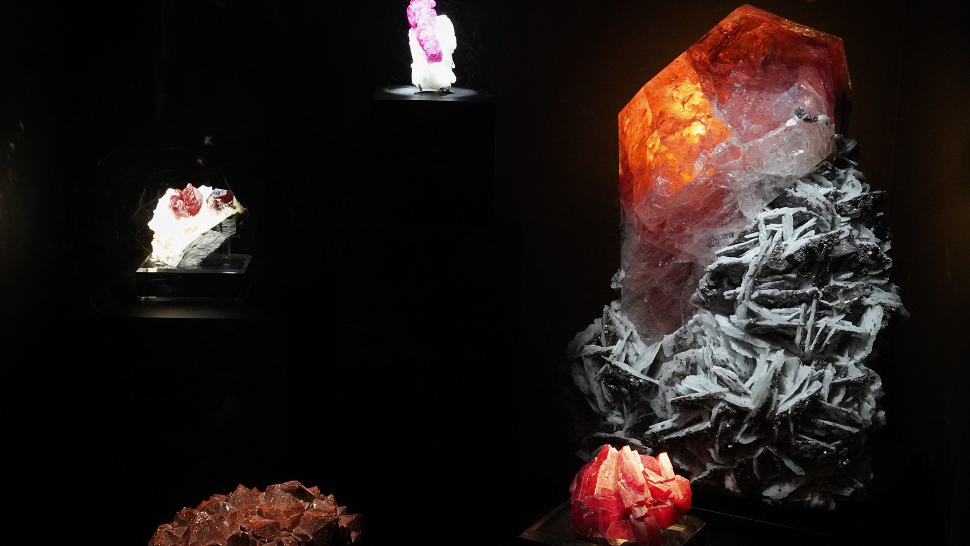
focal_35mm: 42
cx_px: 532
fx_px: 1080
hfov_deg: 48.3
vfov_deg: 28.3
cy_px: 304
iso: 6400
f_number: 8
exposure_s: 1/100
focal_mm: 34
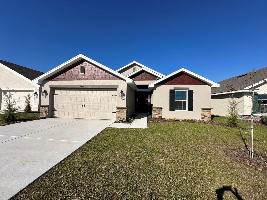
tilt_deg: +2.0
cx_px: 134
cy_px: 100
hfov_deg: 102.1
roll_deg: -1.4
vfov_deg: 85.7
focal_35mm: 14
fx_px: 108
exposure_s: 1/4464
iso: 50
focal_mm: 2.22
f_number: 2.2
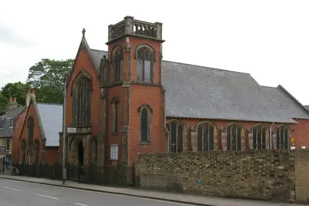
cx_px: 154
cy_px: 103
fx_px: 360
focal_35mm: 42
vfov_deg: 31.9
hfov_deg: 46.4
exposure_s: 1/125
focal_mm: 28
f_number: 6.7
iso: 200
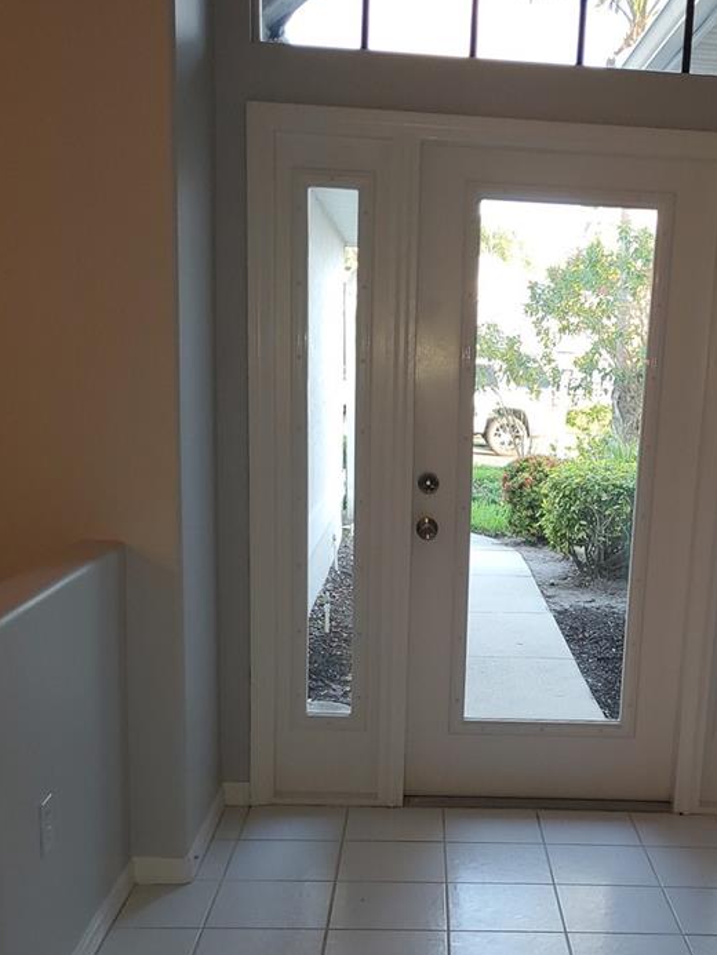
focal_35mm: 45
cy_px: 710
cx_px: 528
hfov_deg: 31.7
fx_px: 1242
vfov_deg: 40.9
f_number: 1.5
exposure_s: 1/60
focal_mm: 4.3
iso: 50
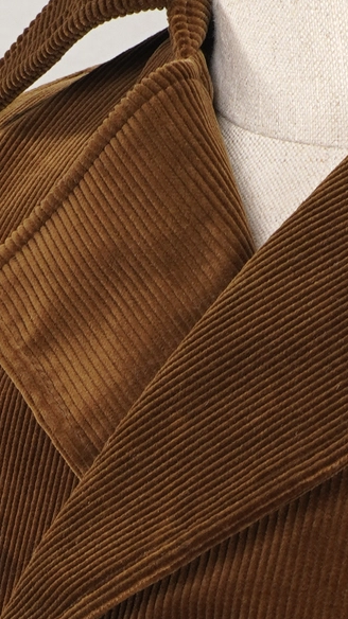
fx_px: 4073
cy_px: 1253
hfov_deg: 4.9
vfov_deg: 8.3
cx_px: 0
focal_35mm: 248
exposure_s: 1/8
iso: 200
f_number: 7.1
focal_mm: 32
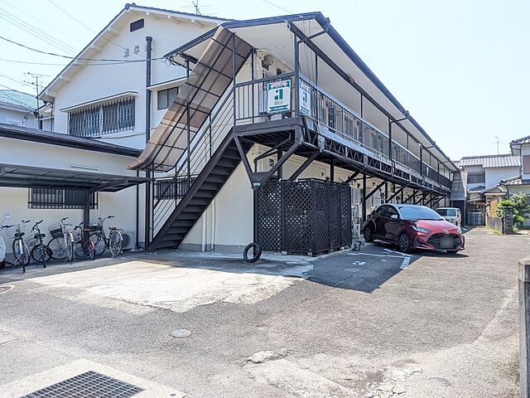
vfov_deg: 56.8
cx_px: 265
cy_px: 199
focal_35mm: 24
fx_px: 367
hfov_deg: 71.6
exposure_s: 1/560
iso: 29
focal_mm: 4.53
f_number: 1.7
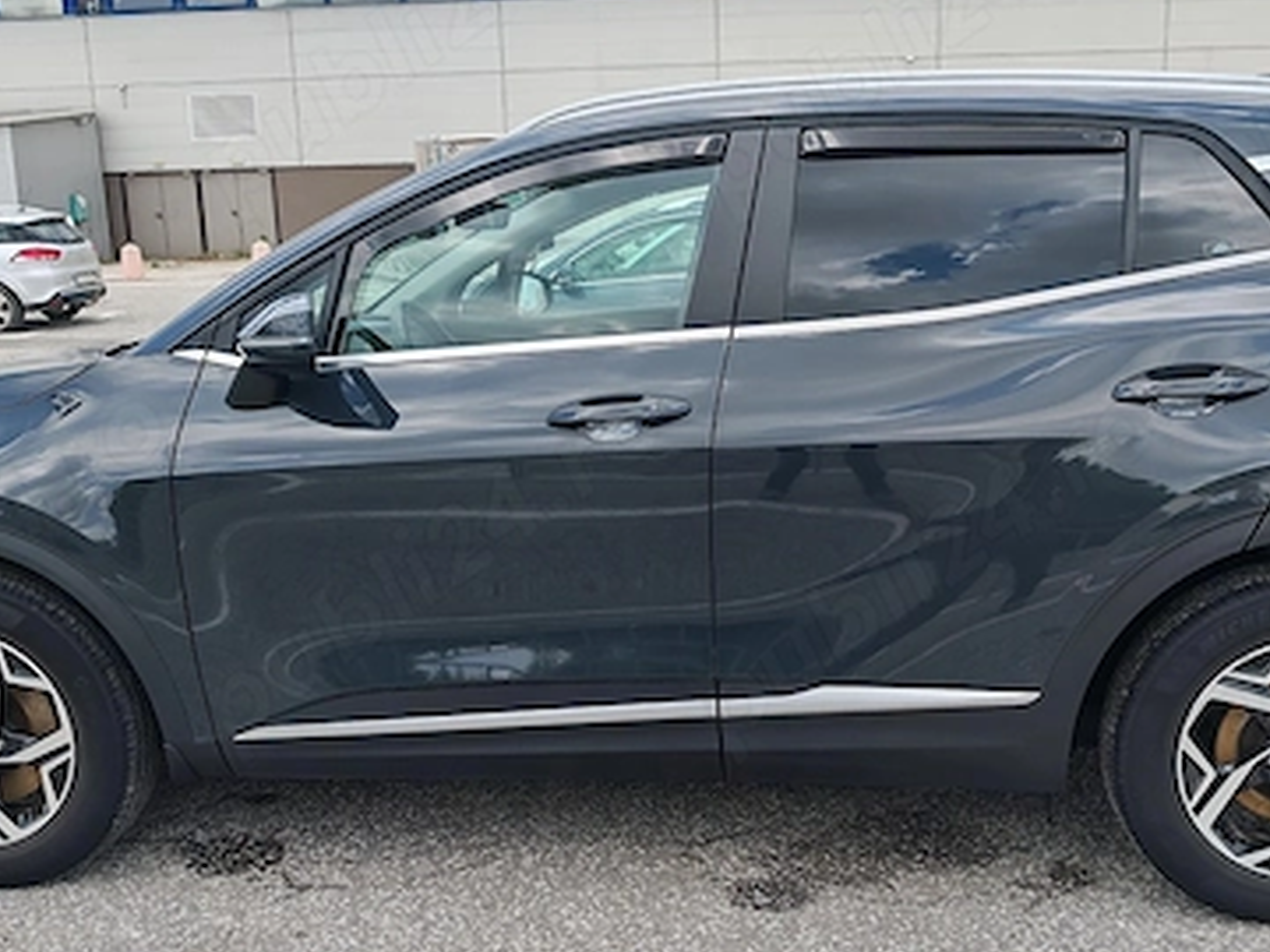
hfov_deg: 46.8
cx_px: 677
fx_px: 1468
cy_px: 606
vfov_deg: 35.7
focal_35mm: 40
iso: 100
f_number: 2
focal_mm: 6.83
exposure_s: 1/3900
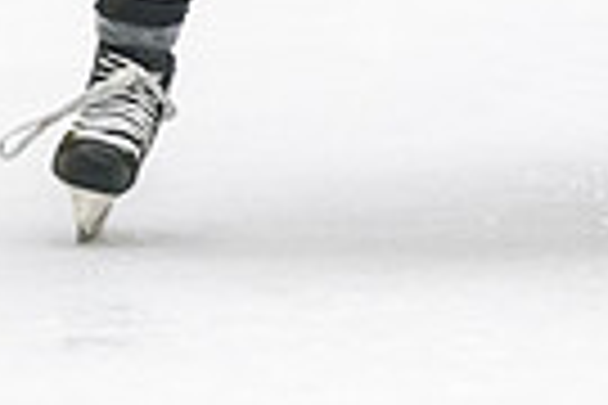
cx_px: 1185
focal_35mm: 970
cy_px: -403
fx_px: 16381
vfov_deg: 1.4
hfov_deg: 2.1
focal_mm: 105
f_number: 2.8
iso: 3200
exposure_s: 1/640
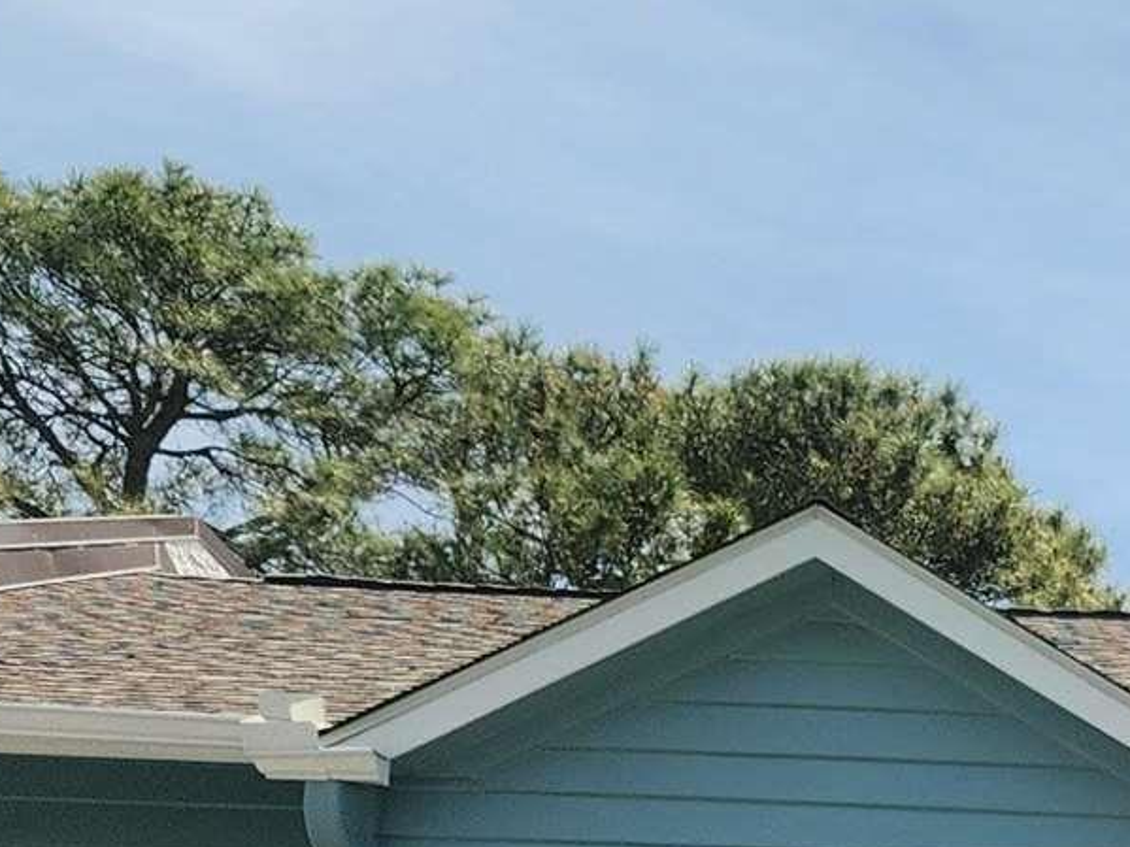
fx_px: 3851
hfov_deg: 14.7
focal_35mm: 118
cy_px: 1596
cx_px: 1994
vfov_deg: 11.5
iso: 20
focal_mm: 5.4
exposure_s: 1/1293
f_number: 1.8
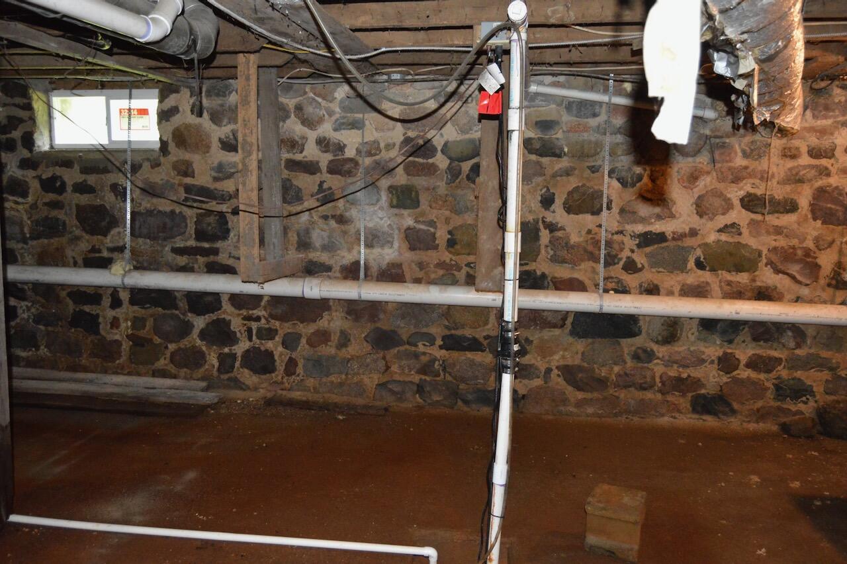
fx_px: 635
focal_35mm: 27
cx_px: 424
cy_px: 282
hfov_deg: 67.4
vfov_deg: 47.9
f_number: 3.5
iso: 3200
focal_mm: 18
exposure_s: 1/60
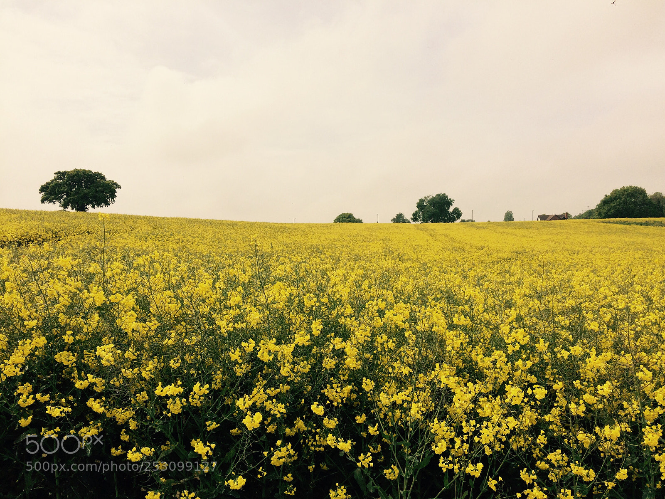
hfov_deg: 61.7
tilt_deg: -0.8
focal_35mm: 29
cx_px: 332
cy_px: 250
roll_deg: +2.3
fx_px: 557
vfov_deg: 48.2
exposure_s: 1/5882
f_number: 2.2
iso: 40
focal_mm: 4.15
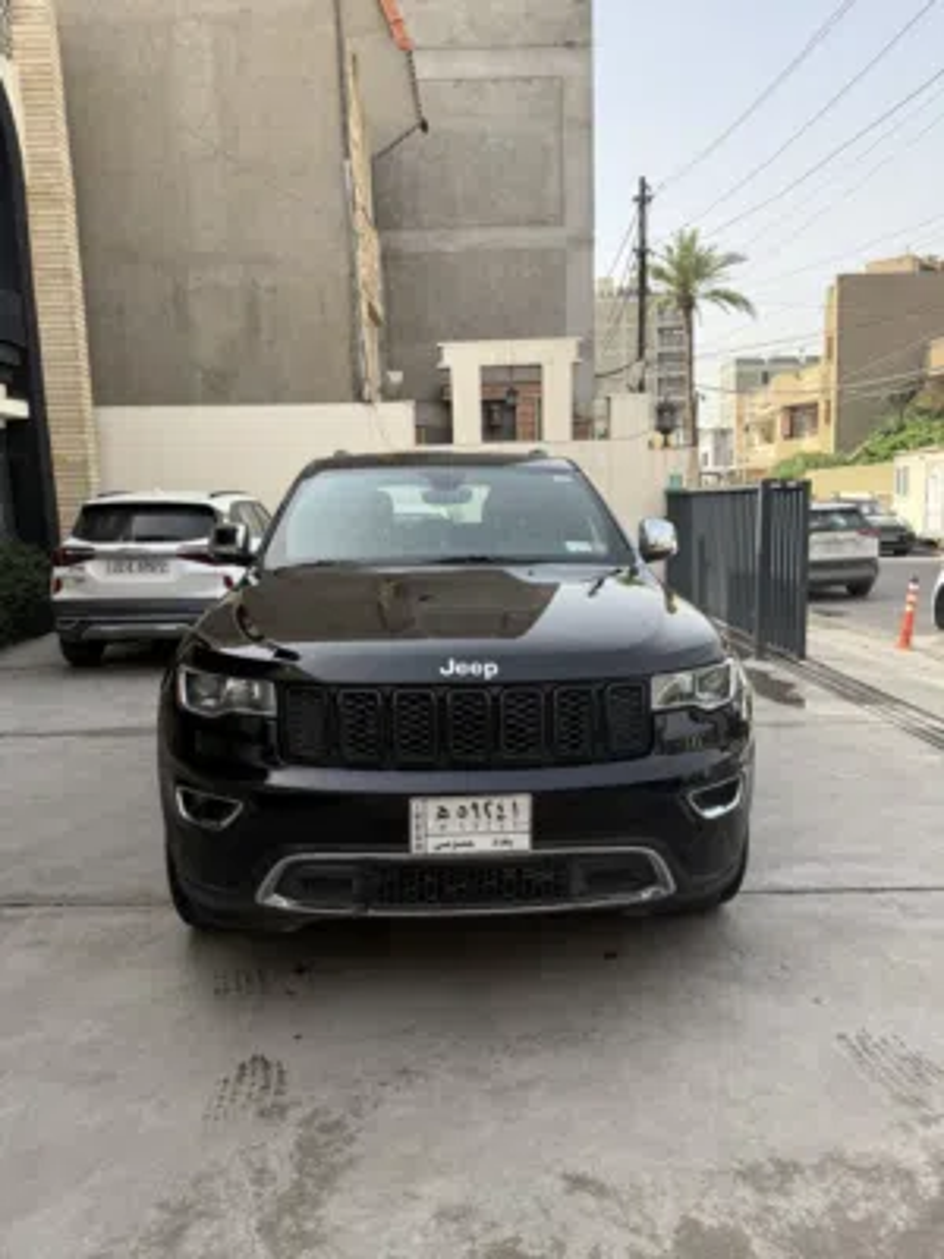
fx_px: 873
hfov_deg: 56.8
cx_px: 472
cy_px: 630
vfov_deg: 71.6
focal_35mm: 24
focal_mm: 6.76
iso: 100
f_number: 1.78
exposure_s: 1/1901
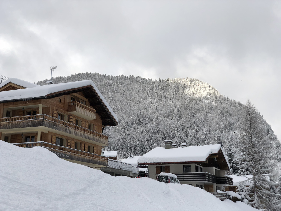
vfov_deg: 28.0
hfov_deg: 36.8
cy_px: 106
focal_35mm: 52
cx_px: 140
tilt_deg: +13.9
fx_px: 422
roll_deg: +0.7
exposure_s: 1/1297
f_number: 2.4
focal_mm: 6
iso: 16
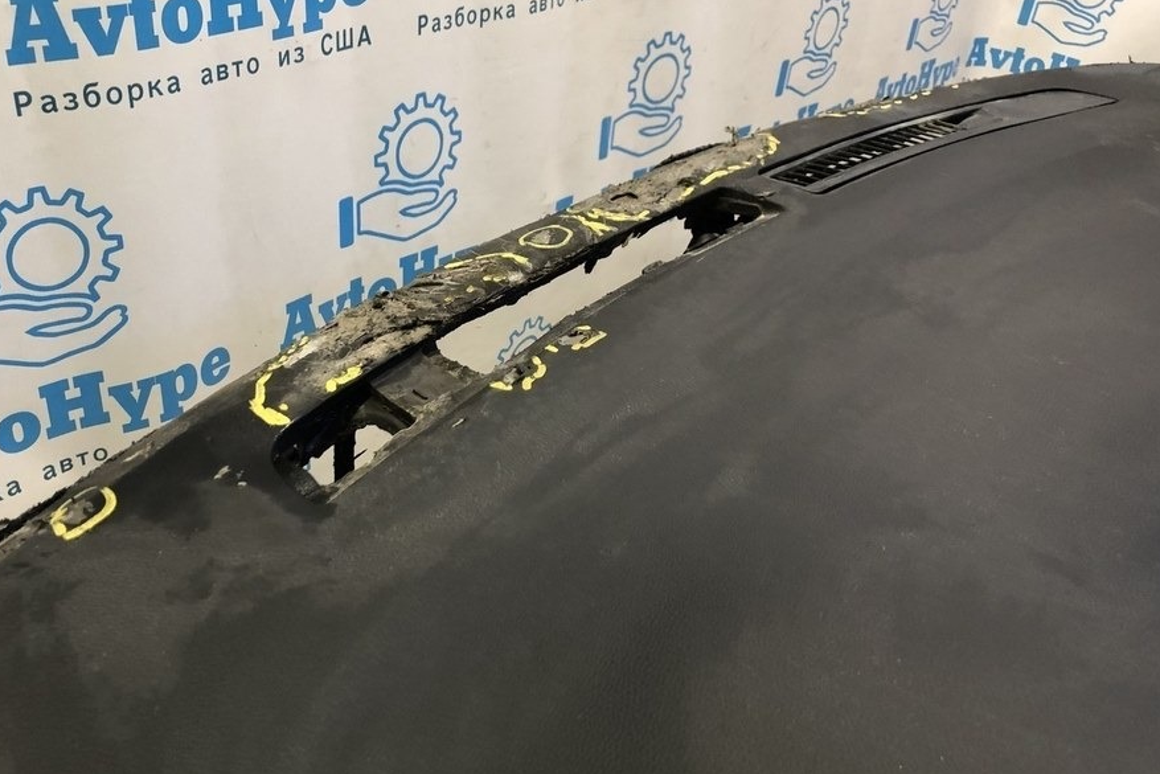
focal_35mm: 34
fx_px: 1096
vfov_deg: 38.8
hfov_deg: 55.7
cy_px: 336
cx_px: 516
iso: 40
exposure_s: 1/25
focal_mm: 4
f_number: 1.8
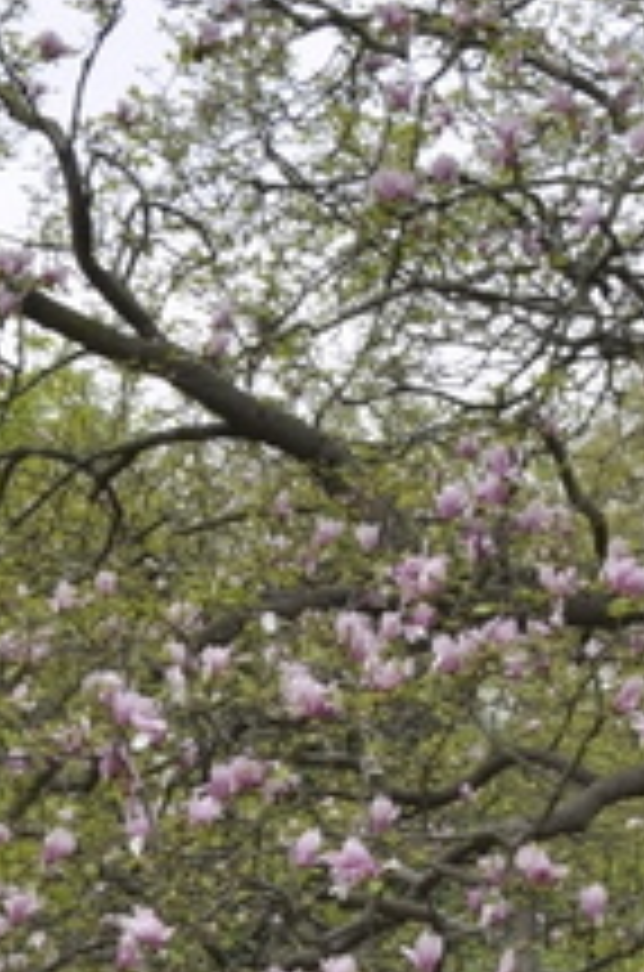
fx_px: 3151
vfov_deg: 17.5
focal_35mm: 117
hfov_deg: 11.2
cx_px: 964
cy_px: 256
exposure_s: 1/125
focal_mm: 21
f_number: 11
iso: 200
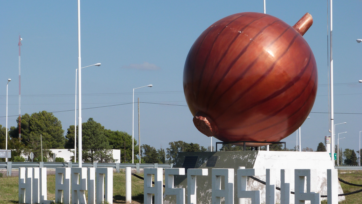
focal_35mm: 119
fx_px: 1142
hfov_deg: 18.0
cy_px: 108
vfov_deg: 10.2
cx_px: 181
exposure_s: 1/640
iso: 100
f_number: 5.6
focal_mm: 19.7
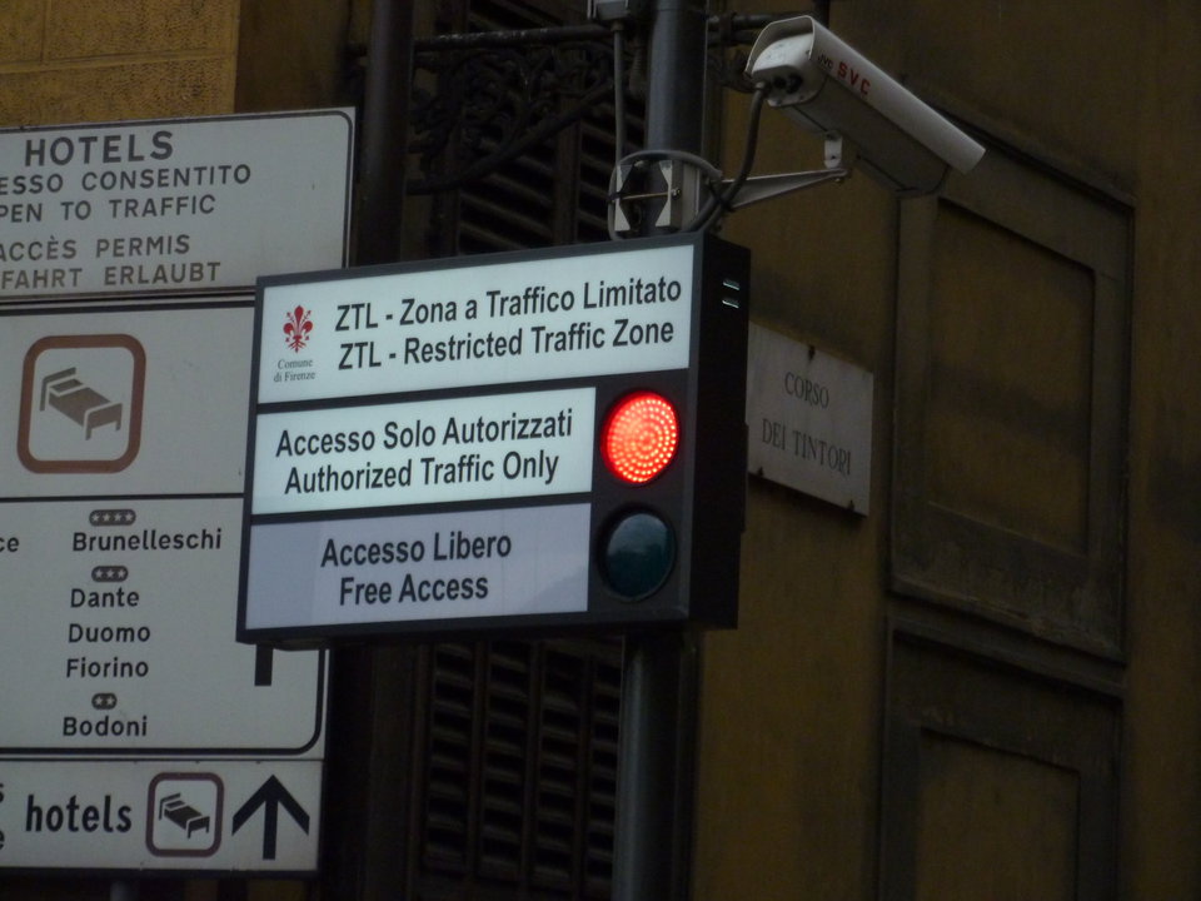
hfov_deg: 13.4
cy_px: 450
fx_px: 5100
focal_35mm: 147
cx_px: 600
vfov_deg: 10.1
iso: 320
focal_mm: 24.1
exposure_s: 1/320
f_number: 4.5
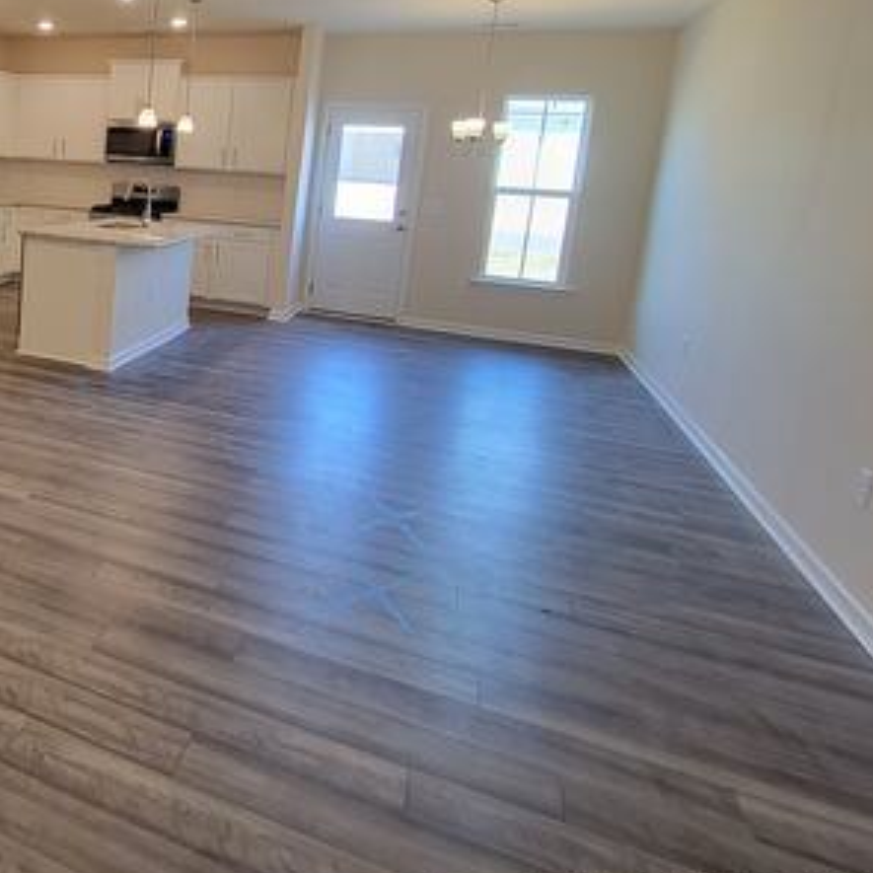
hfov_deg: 50.2
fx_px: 742
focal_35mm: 26
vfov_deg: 59.4
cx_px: 13
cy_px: 284
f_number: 2.2
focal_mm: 2.2
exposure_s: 1/60
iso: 160
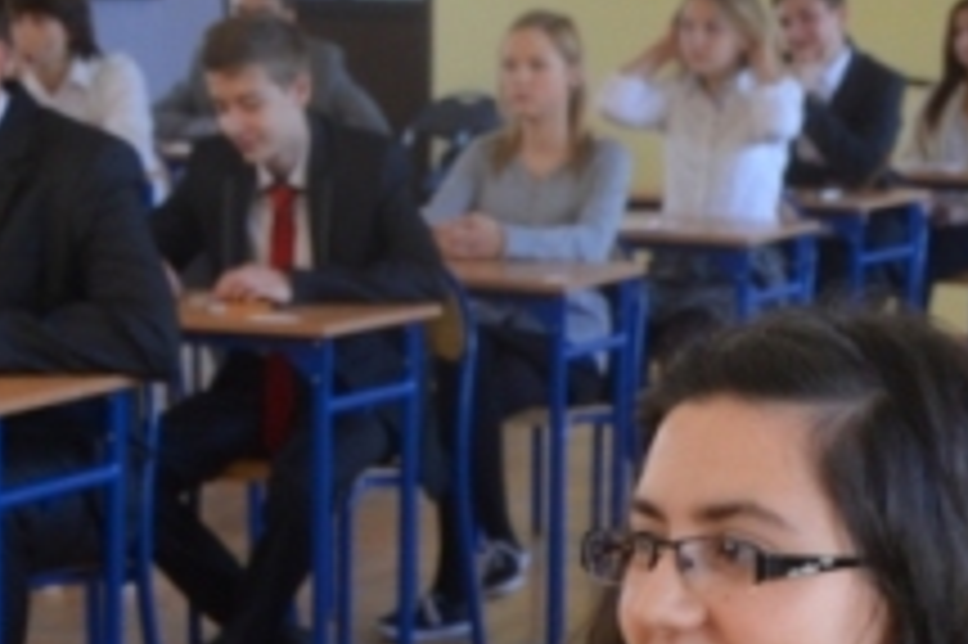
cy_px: 750
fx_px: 4299
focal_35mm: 160
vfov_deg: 8.5
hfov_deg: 12.8
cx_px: 772
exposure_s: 1/40
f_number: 4
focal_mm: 28
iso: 400
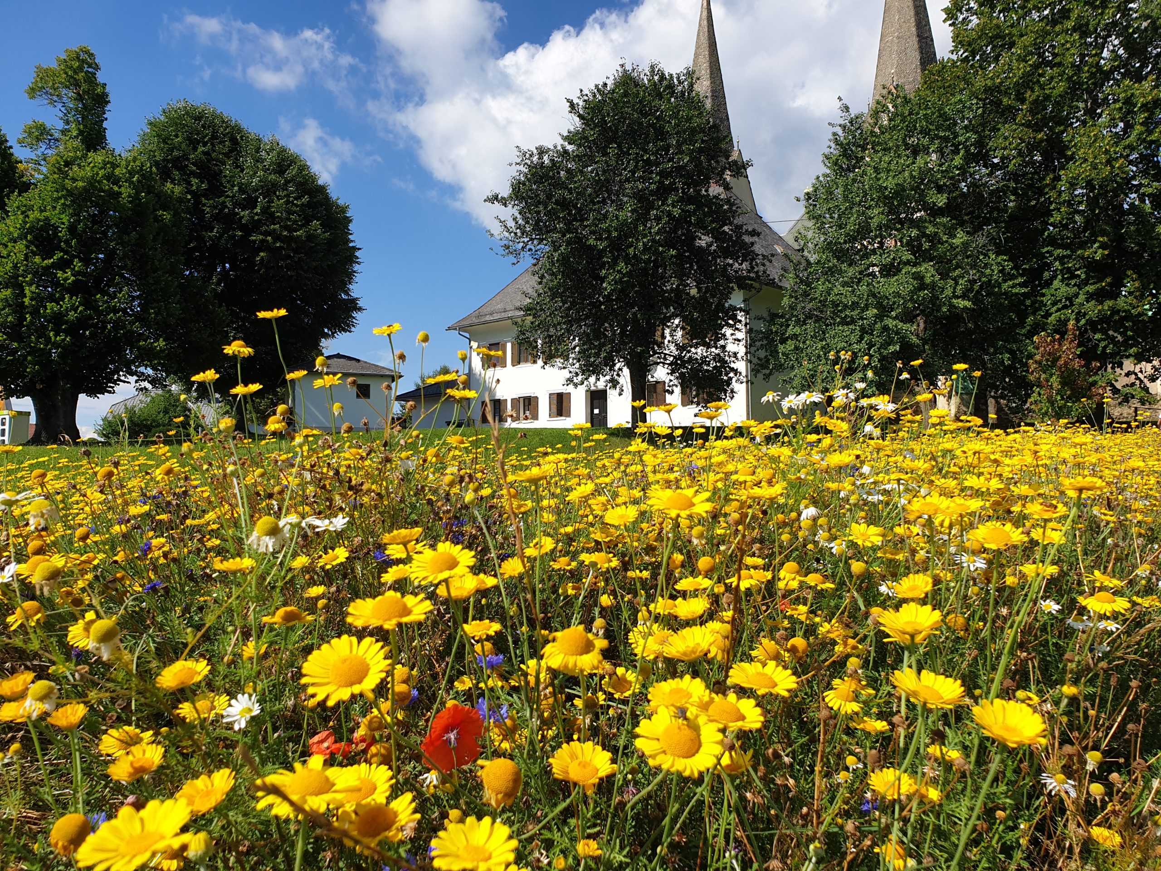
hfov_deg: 67.3
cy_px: 436
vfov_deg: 53.1
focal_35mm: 26
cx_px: 580
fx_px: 872
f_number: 2.4
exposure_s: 1/1938
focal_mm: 4.3
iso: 50
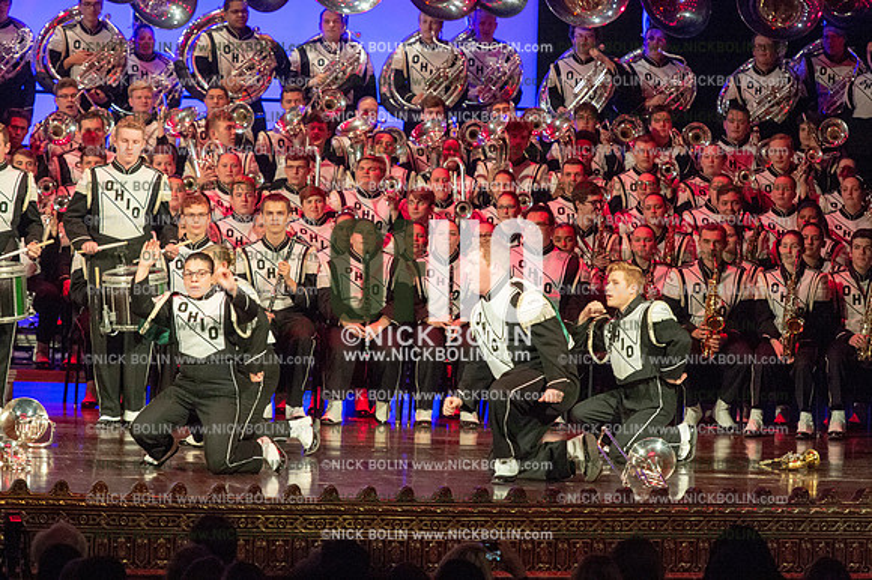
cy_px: 290
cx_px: 436
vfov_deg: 6.2
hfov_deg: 9.4
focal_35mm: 220
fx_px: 5326
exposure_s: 1/320
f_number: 5.6
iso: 8000
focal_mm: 220
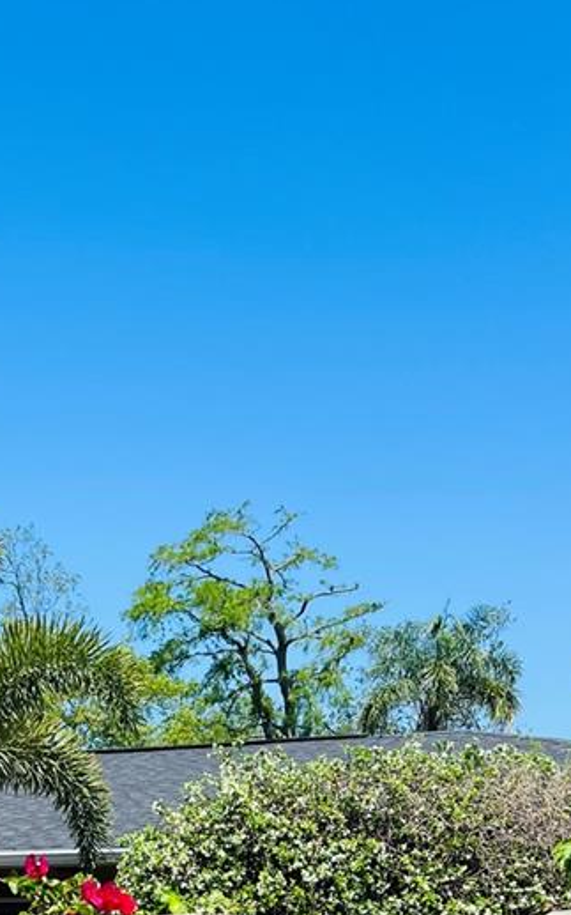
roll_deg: -0.1
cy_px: 966
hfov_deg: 19.6
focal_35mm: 64
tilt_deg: -0.4
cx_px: -21
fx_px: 1594
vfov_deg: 29.4
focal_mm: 5.7
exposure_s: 1/3571
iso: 50
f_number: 1.5
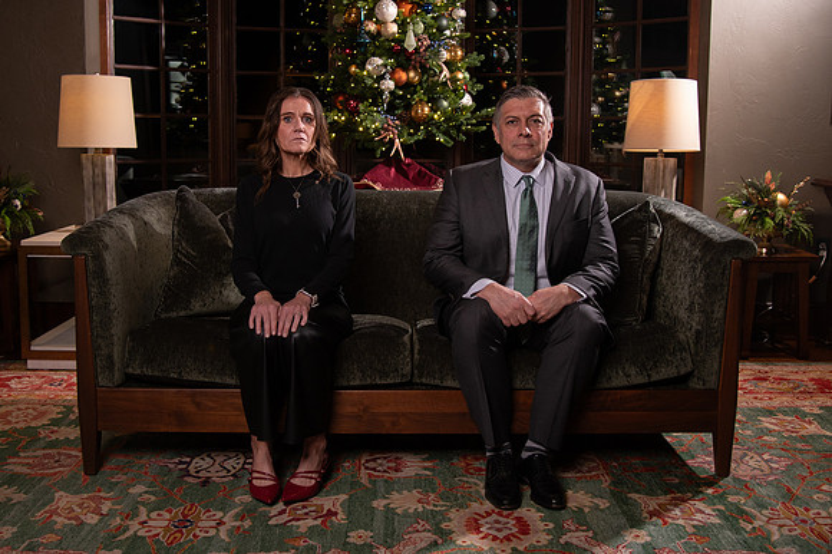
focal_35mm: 36
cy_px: 222
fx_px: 841
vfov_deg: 36.3
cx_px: 408
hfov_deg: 52.6
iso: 1600
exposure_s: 1/250
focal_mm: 28
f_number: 4
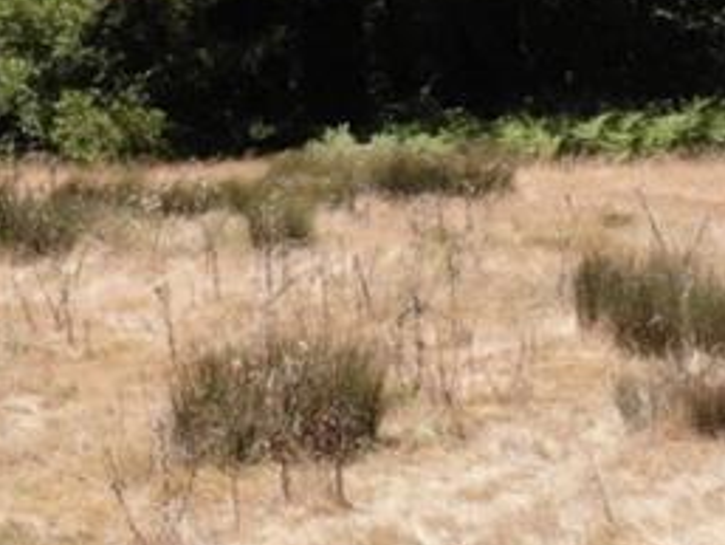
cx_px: 595
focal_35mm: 140
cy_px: -38
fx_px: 2934
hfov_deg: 14.0
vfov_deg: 10.5
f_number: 2.8
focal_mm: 4.5
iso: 102
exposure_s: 1/720
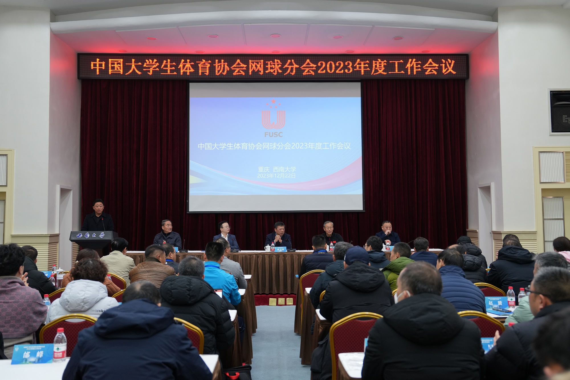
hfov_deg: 55.8
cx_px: 285
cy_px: 190
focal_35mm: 34
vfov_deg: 38.9
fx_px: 538
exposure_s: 1/100
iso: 640
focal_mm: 34
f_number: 2.8
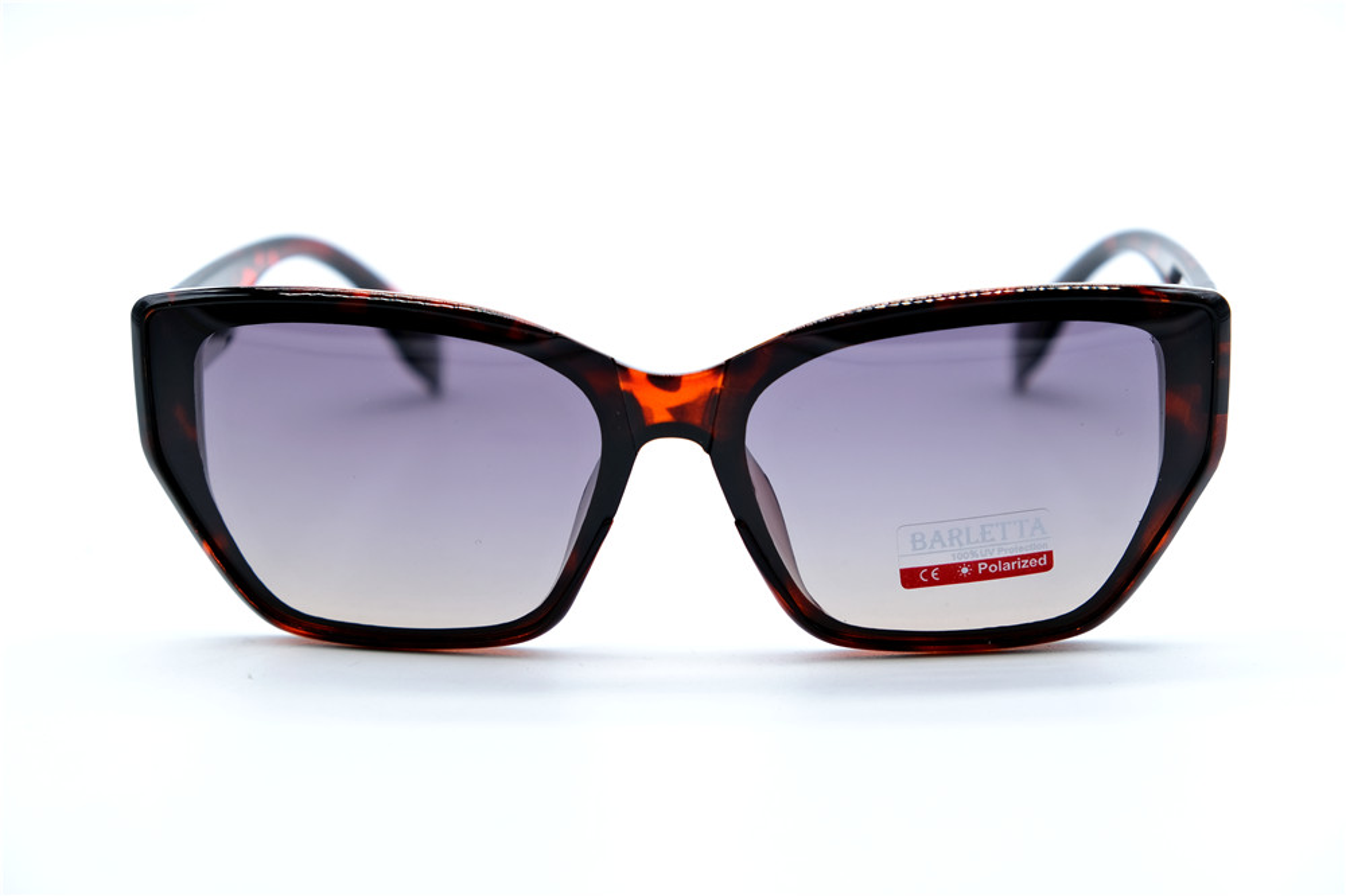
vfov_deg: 17.9
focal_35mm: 76
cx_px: 673
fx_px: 2840
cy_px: 448
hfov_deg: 26.7
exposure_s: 1/125
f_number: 5.6
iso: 160
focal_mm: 50.5
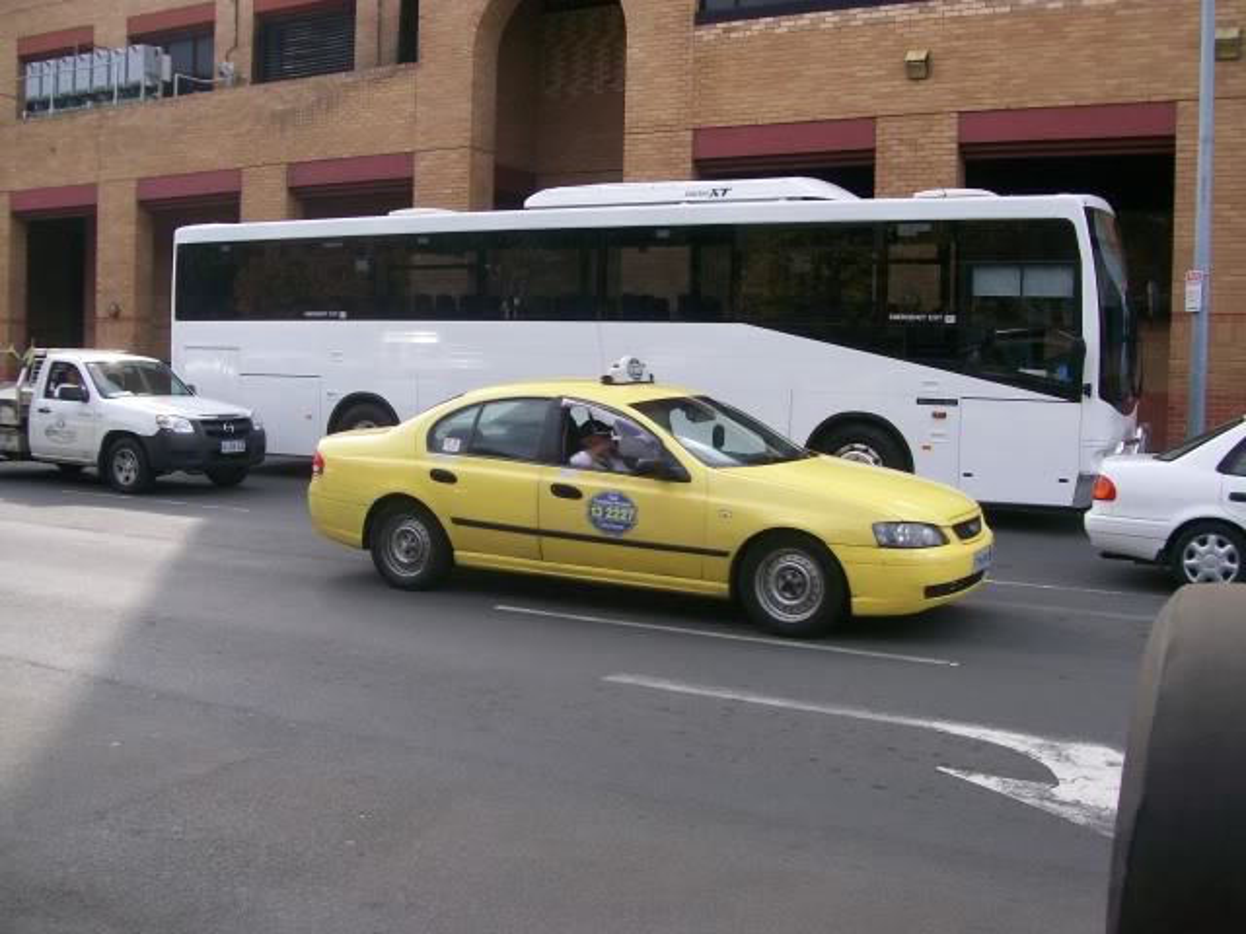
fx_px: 1296
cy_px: 467
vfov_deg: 39.7
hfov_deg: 51.4
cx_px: 623
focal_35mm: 36
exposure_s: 1/665
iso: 80
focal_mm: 6
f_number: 2.7
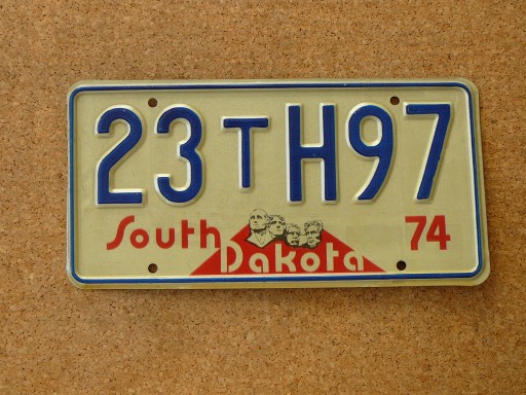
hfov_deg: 40.4
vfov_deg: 30.9
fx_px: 714
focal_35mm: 47
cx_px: 263
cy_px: 198
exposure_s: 1/80
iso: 80
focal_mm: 7
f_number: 3.3
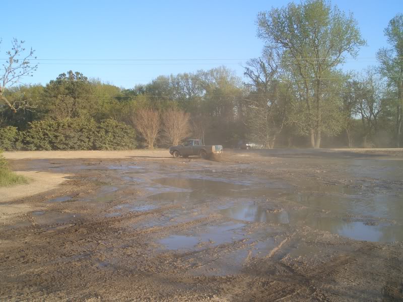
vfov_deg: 39.7
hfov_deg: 51.4
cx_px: 202
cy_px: 151
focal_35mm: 36
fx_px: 419
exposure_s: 1/250
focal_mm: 4.8
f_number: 4
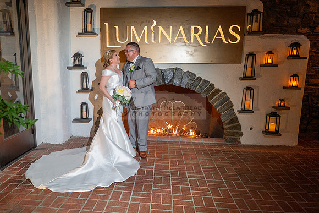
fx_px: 253
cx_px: 138
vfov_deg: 45.4
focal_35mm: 29
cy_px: 124
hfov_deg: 64.2
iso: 800
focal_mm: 24
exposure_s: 1/100
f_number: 2.8
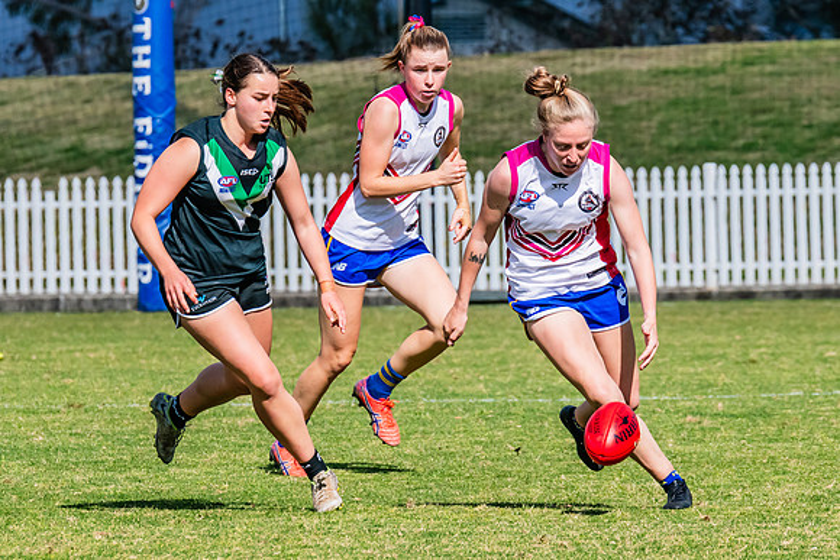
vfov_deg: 2.2
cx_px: 520
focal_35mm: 618
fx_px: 14412
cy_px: 279
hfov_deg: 3.3
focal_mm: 380
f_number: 14
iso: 800
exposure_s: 1/1250
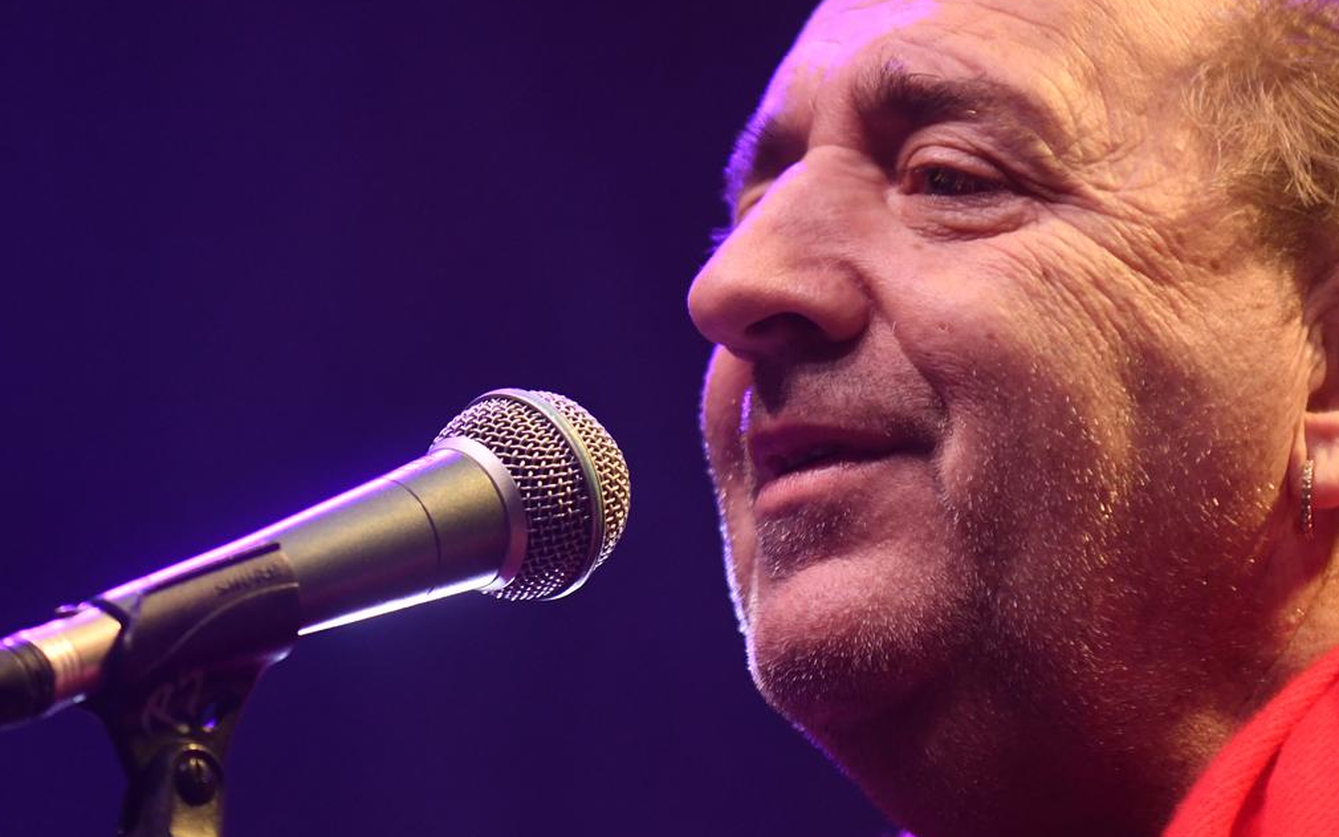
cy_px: 455
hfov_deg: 6.5
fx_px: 11786
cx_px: 765
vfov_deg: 4.1
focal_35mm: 323
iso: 1250
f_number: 2.8
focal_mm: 200
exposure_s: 1/400
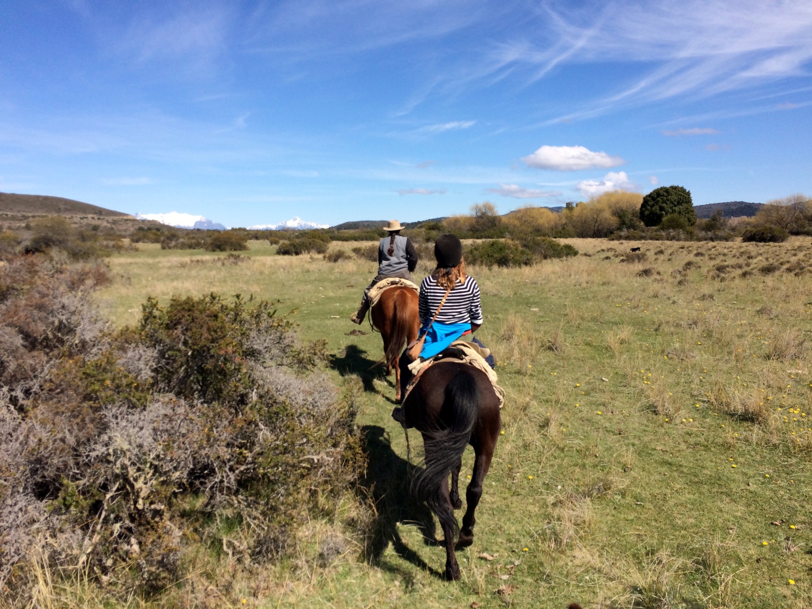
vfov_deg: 48.2
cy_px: 304
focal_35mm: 29
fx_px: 680
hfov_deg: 61.6
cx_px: 406
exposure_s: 1/2415
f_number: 2.2
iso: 32
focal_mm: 4.15
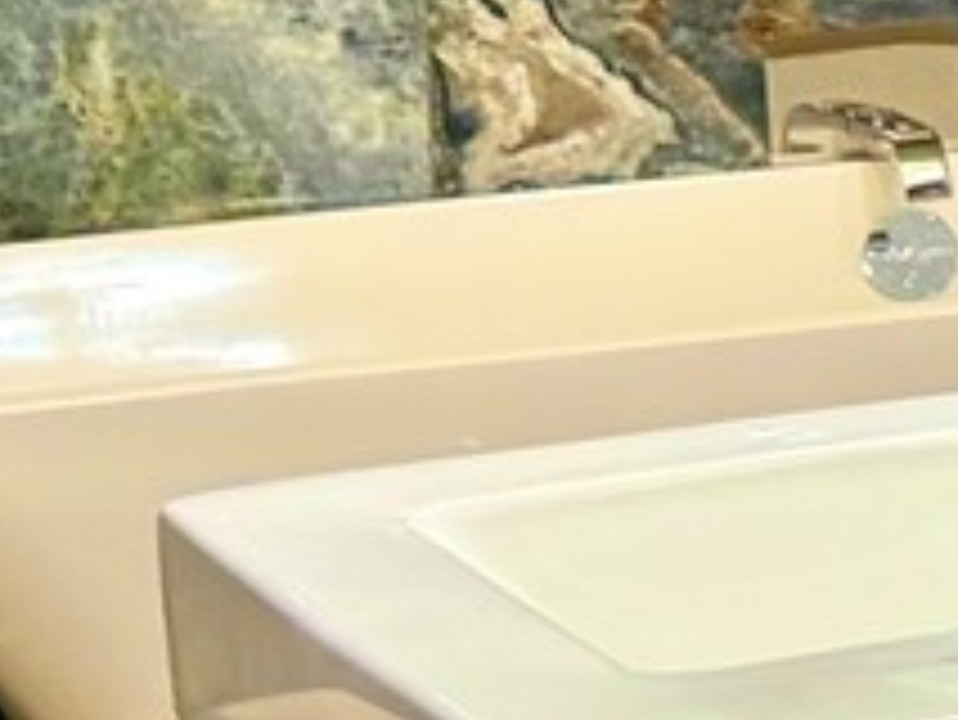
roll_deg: +0.6
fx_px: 4984
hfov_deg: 8.3
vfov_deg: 8.0
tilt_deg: -2.6
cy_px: -464
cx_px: 3351
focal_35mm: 180
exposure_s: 1/120
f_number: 1.78
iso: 320
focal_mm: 6.76
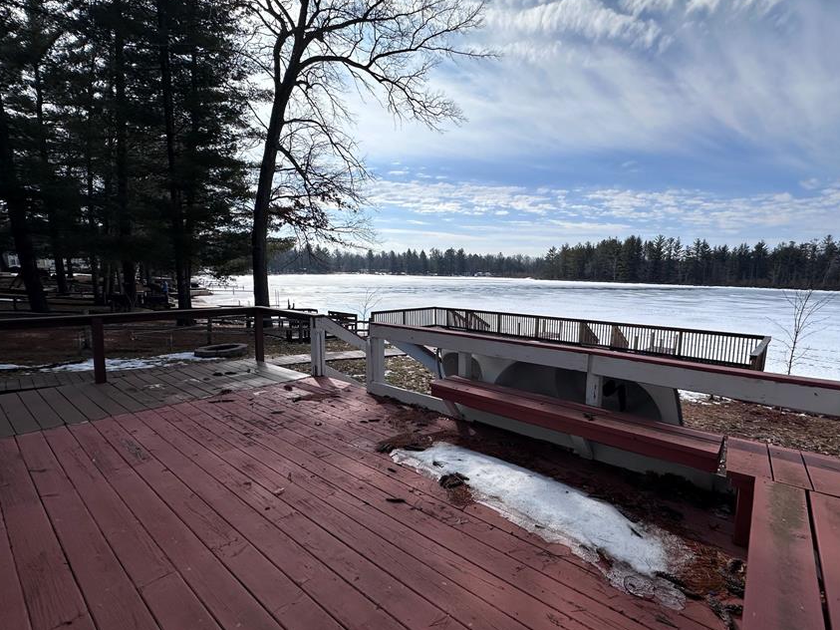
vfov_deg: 74.7
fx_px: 412
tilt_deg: -7.6
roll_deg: -0.9
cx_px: 470
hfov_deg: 90.6
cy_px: 324
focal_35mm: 17
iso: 50
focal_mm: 2.22
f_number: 2.2
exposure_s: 1/5051
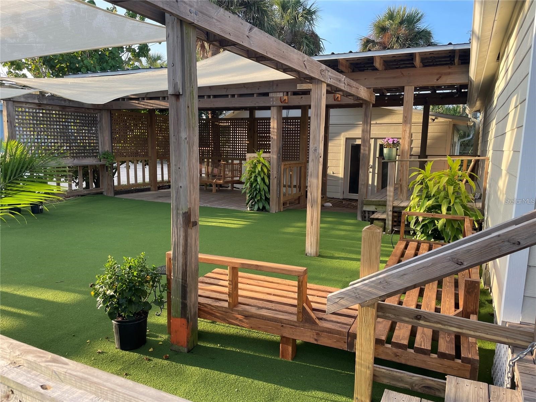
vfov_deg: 53.1
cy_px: 201
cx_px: 268
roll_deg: -1.0
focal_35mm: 26
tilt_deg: -9.1
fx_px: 403
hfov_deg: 67.3
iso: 32
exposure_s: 1/368
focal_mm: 4.2
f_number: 1.6
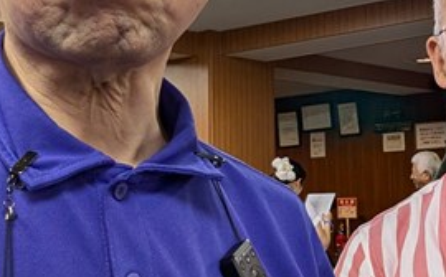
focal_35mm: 64
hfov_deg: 30.5
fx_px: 777
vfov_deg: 19.7
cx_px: 407
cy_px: 1
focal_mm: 2.74
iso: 137
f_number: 2.2
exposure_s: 1/120
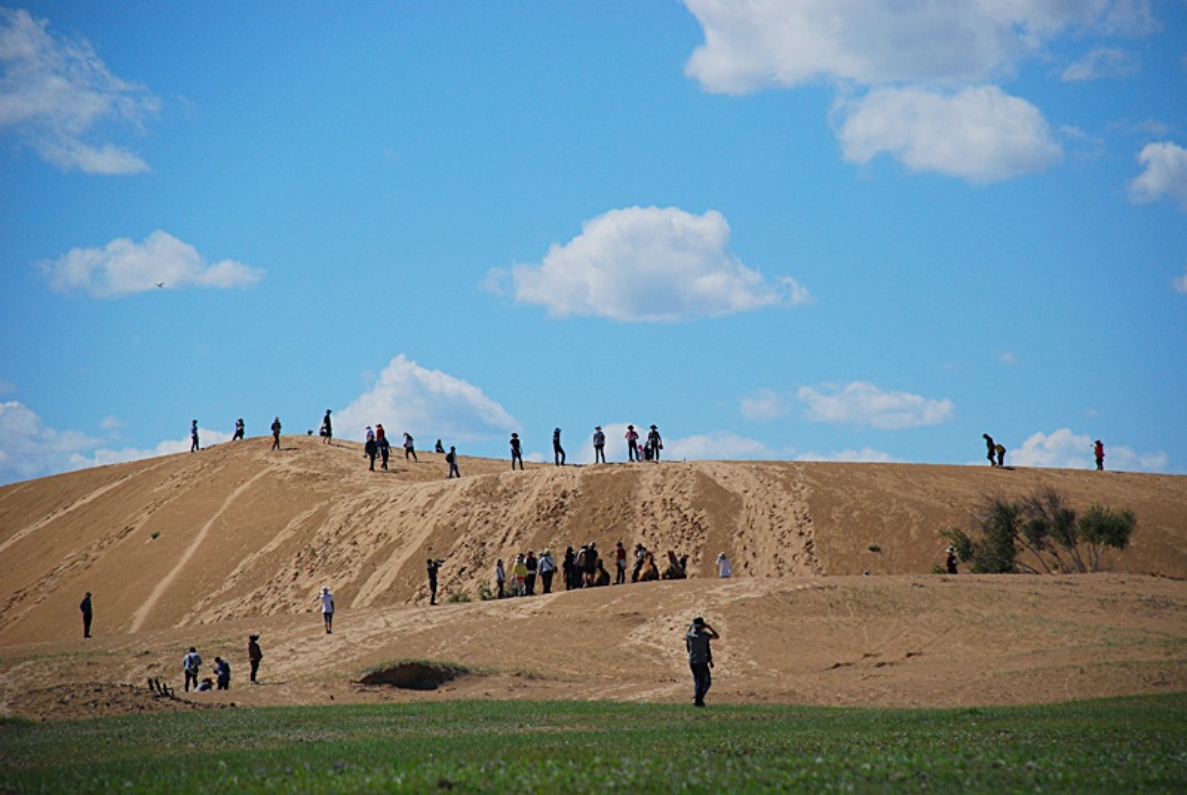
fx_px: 6687
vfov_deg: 6.8
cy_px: 398
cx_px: 594
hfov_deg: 10.1
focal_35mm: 202
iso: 400
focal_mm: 135
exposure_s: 1/3200
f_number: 6.3
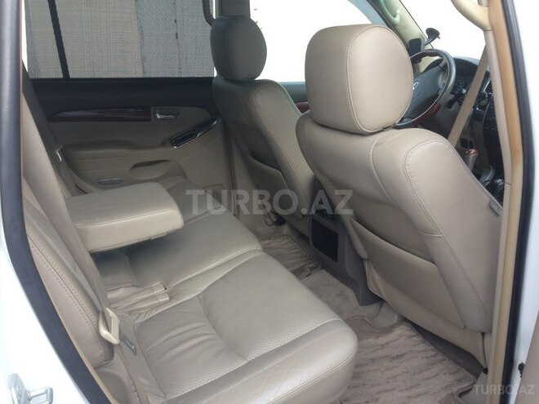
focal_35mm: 33
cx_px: 270
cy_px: 202
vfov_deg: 42.9
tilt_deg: -20.6
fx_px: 514
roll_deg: +0.2
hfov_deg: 55.4
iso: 50
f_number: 2.4
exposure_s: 1/30
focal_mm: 4.12
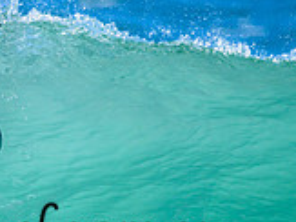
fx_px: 29710
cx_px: -89
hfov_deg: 0.6
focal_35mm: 3477
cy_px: 158
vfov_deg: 0.4
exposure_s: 1/2000
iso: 320
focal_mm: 800
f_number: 6.3
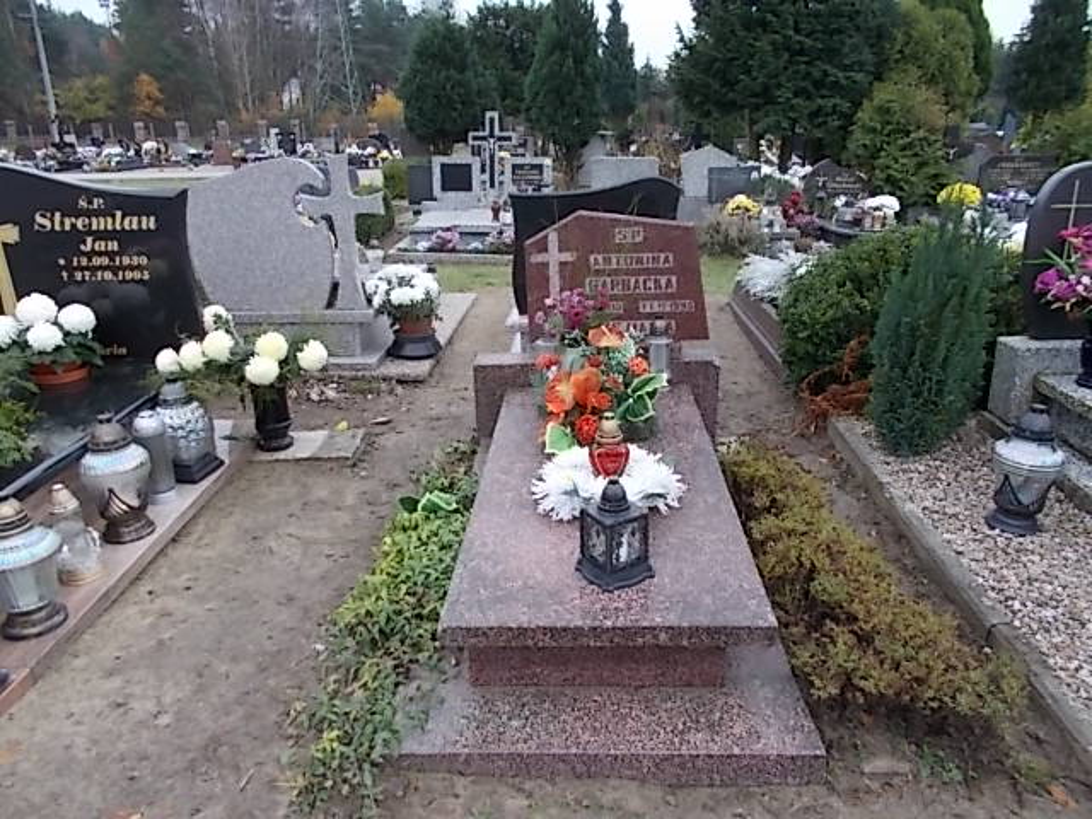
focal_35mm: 26
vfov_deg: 53.1
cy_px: 410
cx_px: 546
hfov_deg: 67.3
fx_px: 820
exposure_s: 1/30
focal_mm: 4.6
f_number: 3.2
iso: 80
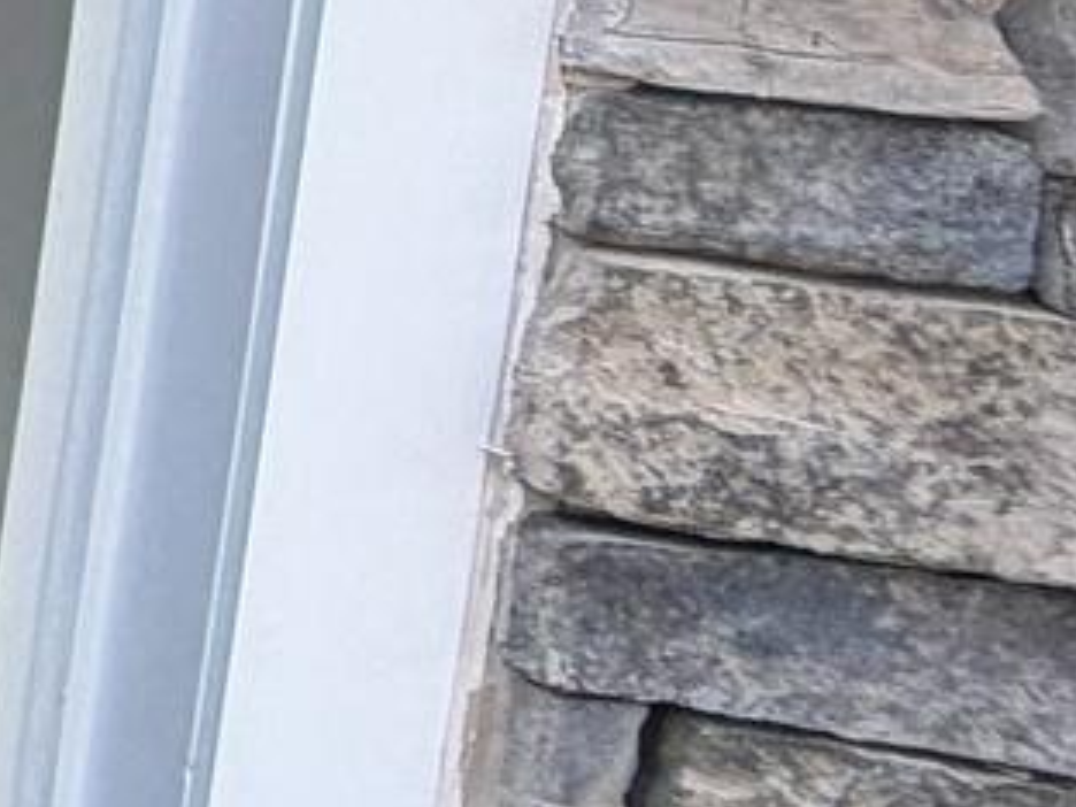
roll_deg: -1.8
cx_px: -2338
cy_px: -283
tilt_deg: -6.4
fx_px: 2860
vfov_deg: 15.2
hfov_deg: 10.8
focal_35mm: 92
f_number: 2.2
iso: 40
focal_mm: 2.22
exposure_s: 1/135
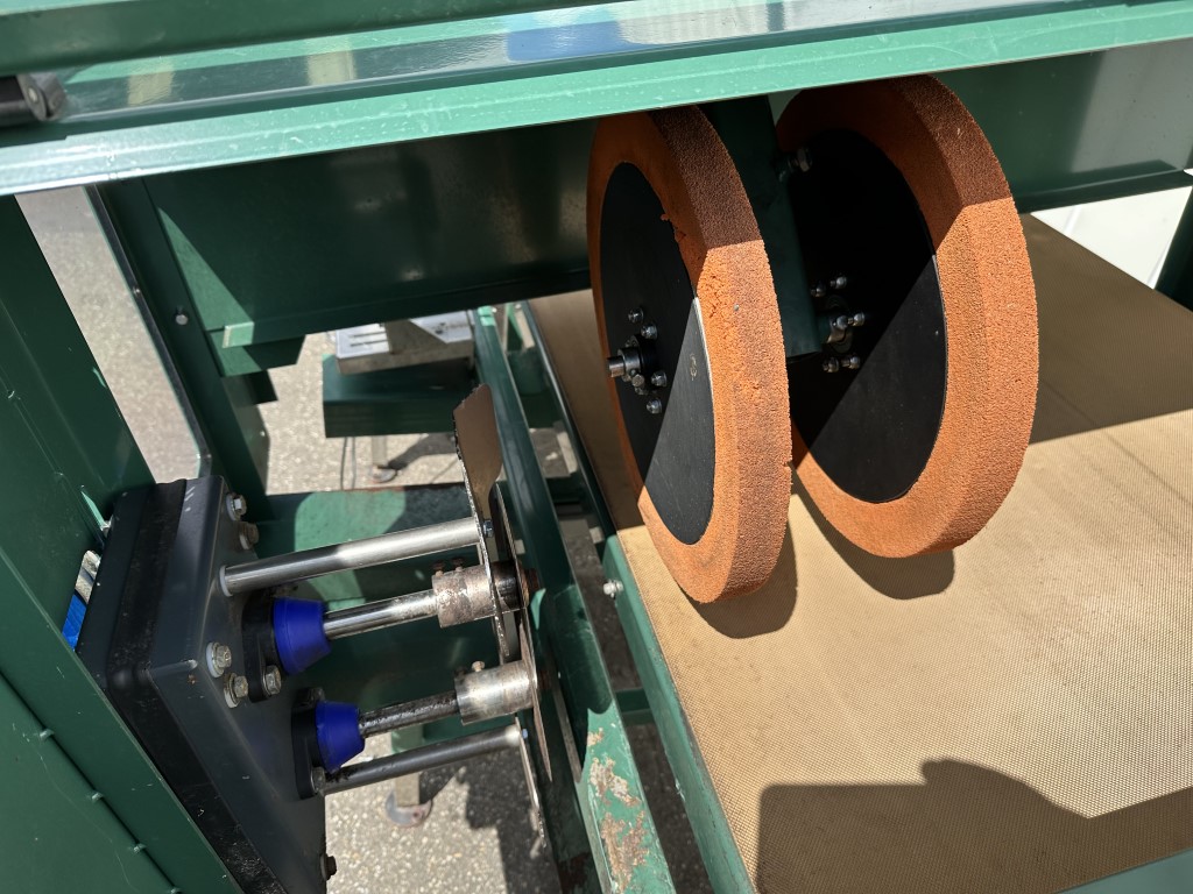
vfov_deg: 56.8
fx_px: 827
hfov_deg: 71.6
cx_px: 596
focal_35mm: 24
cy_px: 447
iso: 80
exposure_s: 1/2525
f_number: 1.78
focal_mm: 6.86
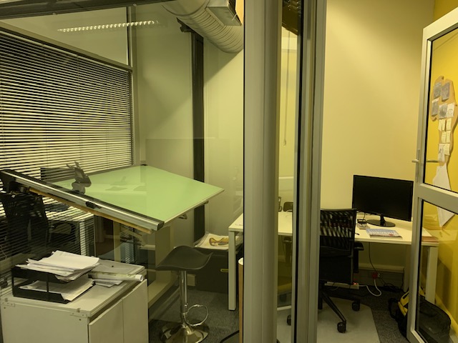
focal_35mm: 26
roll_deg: -1.5
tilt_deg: -7.2
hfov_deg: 67.3
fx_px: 344
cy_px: 172
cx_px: 229
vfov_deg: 53.1
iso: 250
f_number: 1.8
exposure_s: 1/50
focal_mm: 4.25
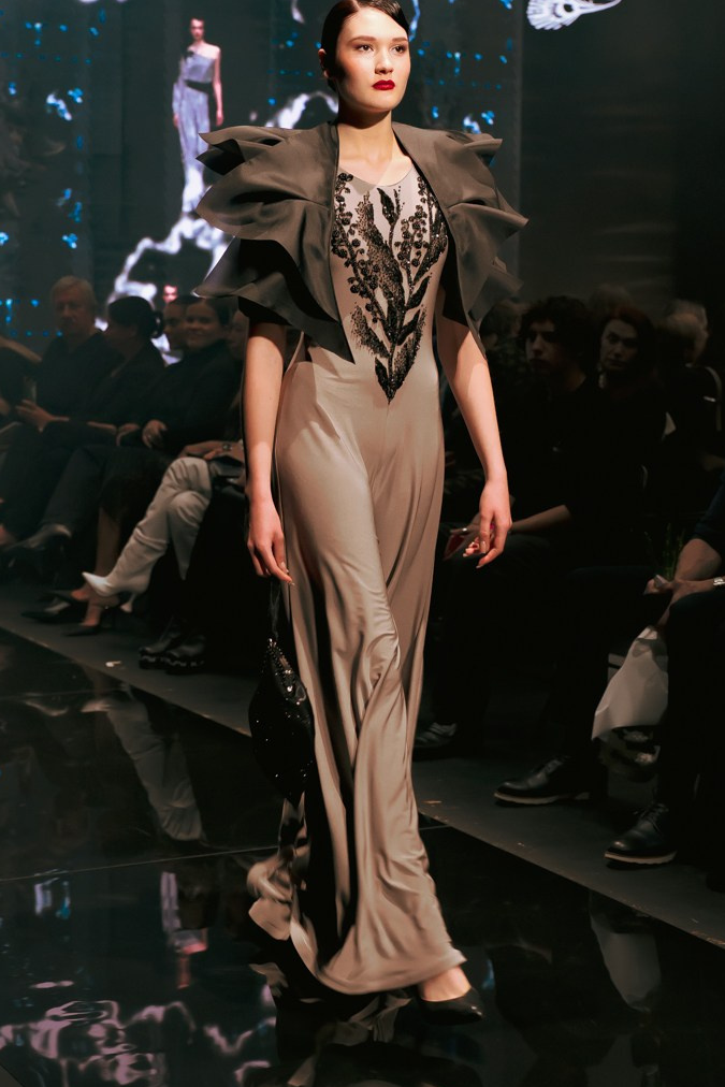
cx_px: 421
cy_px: 343
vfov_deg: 27.1
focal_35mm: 74
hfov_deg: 18.4
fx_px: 2234
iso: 1600
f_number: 3.5
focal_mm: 39
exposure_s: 1/200
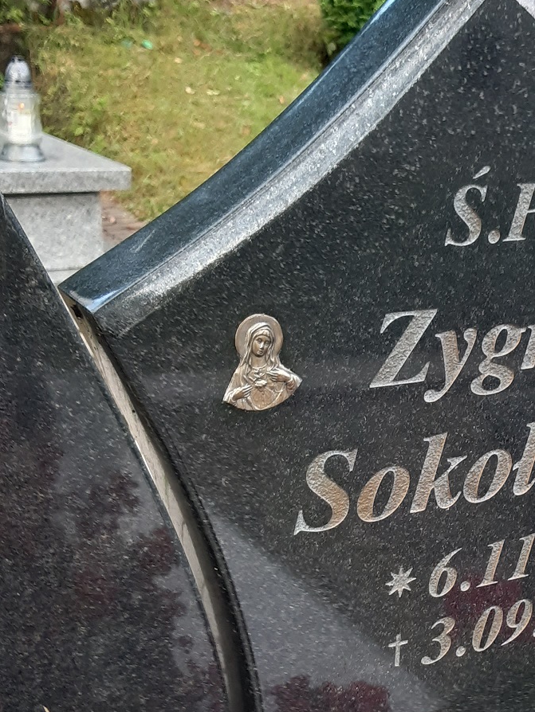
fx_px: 1380
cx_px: 509
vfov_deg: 28.7
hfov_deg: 21.3
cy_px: 490
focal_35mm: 67
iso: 50
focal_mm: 3.92
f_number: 1.7
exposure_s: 1/120
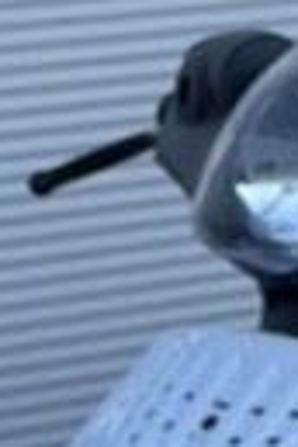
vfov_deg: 5.2
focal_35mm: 397
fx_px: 4929
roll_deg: -0.9
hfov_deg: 3.4
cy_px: 596
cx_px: 541
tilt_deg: -13.2
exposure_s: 1/1185
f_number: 1.78
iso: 64
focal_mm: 6.76
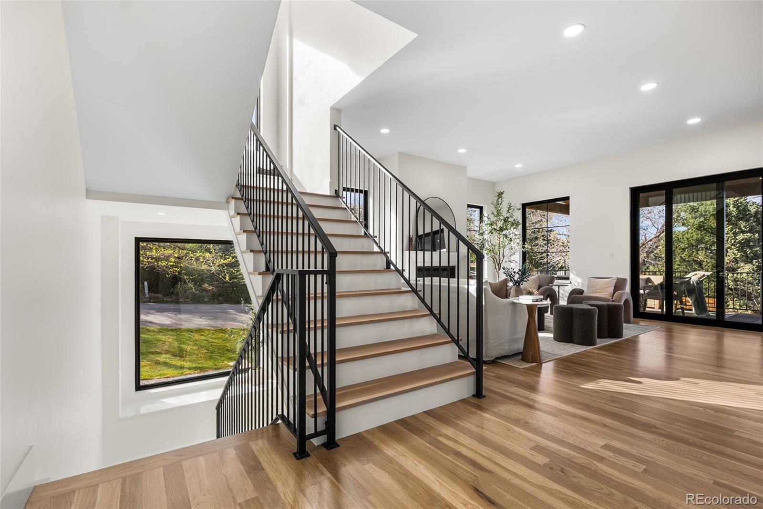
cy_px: 254
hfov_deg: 96.7
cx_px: 382
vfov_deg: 73.8
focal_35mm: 16
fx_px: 339
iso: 800
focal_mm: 16
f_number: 8
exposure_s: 1/1600
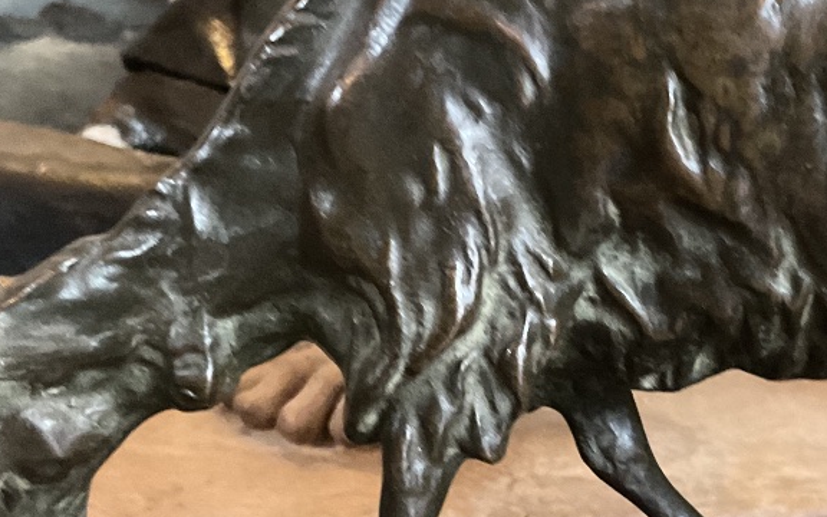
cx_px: 592
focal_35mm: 64
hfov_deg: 31.6
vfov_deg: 20.2
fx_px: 1442
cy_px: 345
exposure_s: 1/25
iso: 500
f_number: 1.8
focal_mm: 3
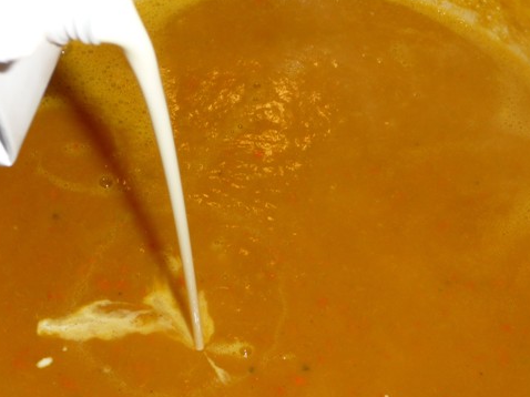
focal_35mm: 67
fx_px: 1025
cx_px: 261
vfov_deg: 21.9
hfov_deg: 29.0
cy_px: 174
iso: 100
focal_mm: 8.5
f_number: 4.2
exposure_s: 1/30
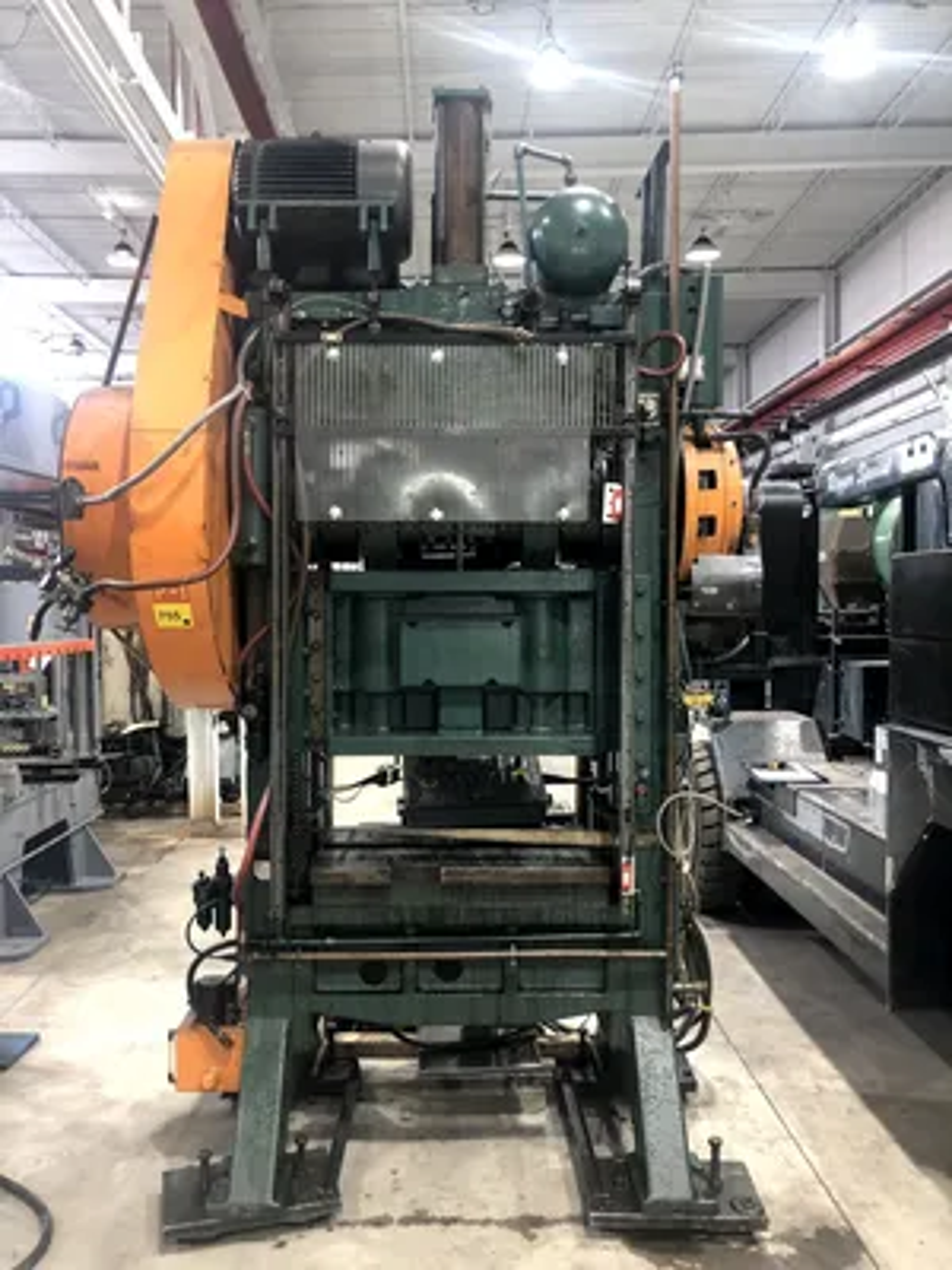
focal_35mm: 28
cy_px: 635
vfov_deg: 63.4
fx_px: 1027
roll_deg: -0.3
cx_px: 476
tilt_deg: -2.7
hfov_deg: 49.7
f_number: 1.8
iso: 40
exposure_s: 1/15
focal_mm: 4
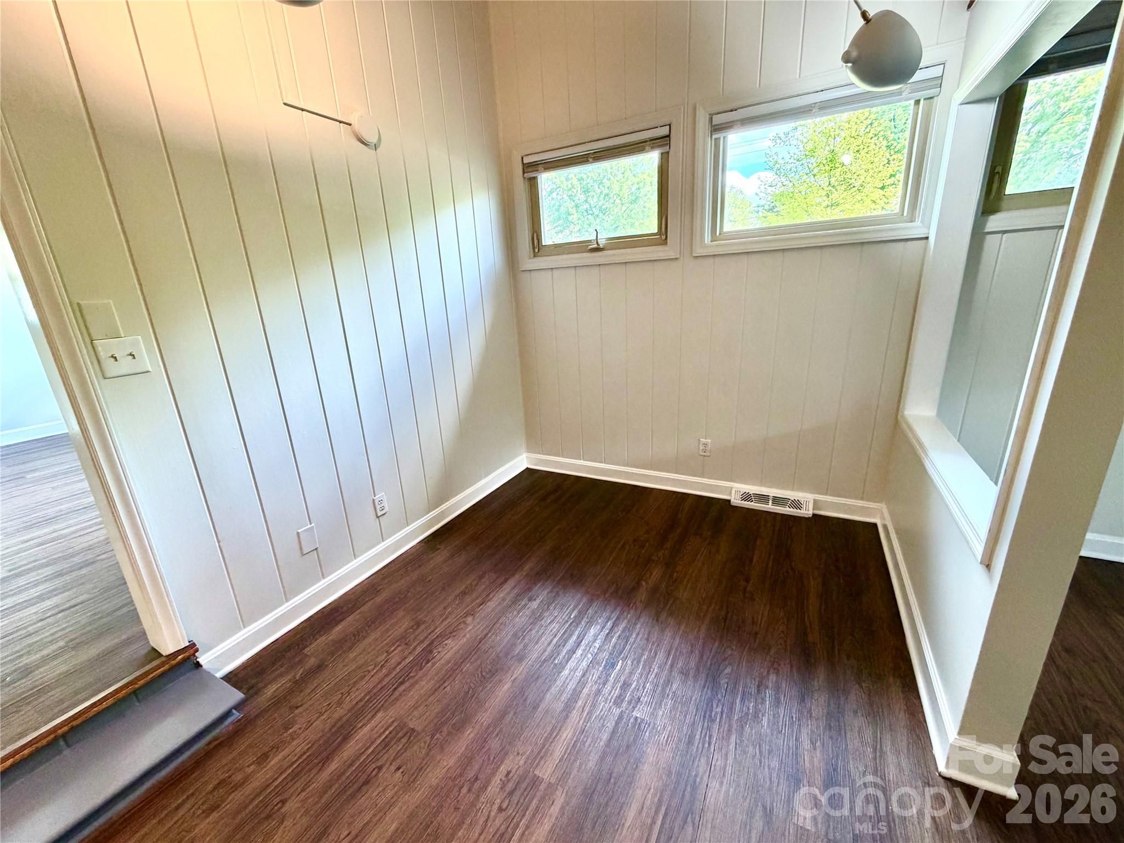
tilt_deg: -16.9
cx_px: 562
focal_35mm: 14
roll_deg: +3.5
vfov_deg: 85.7
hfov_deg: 102.1
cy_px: 422
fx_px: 455
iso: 250
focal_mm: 2.22
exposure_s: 1/120
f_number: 2.2
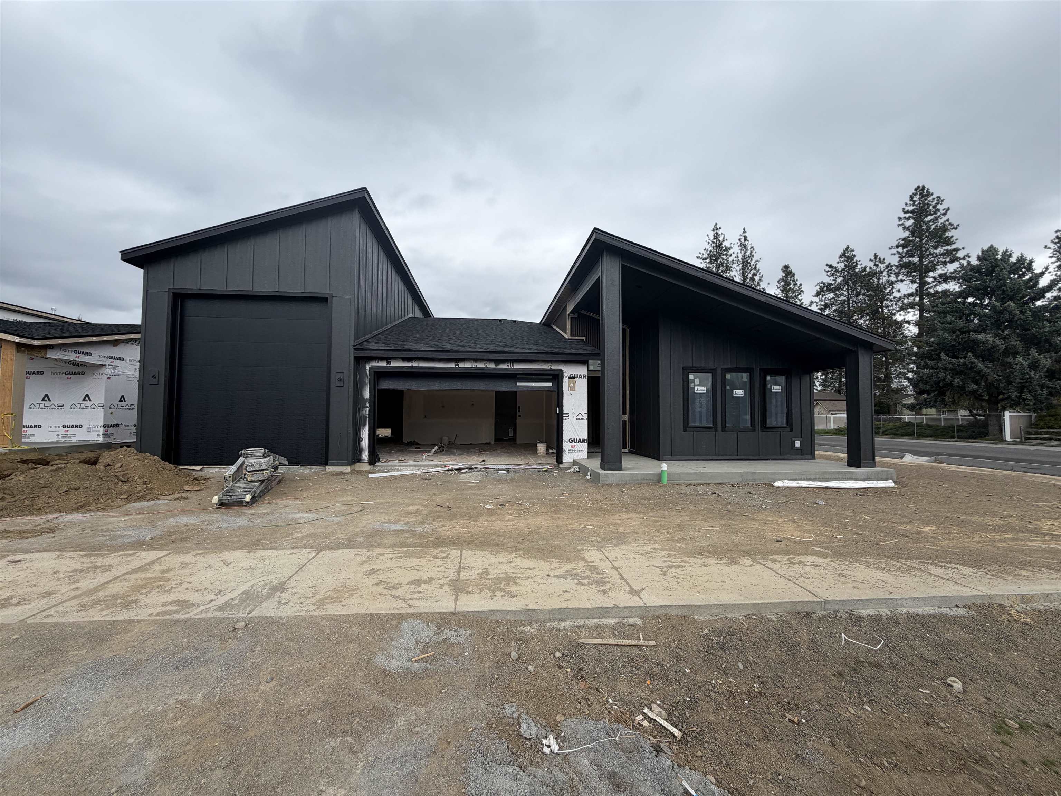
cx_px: 530
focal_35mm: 14
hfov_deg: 102.1
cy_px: 398
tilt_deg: +2.3
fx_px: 429
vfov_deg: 85.7
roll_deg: -0.4
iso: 40
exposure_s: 1/651
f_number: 2.2
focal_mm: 2.22
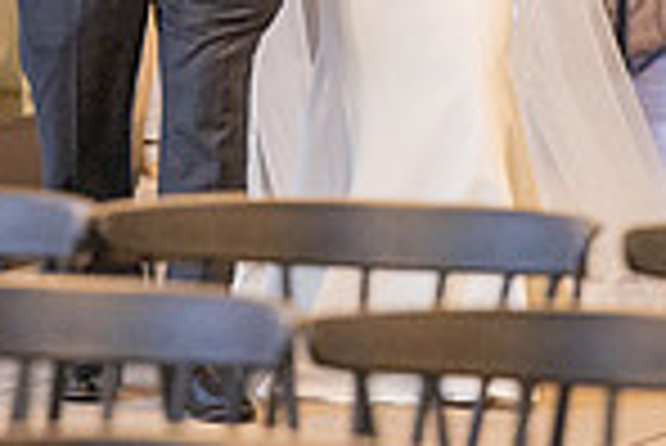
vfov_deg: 3.0
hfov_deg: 4.6
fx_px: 8333
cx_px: 230
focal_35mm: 450
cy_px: -390
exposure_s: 1/320
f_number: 2.8
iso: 1600
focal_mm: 115
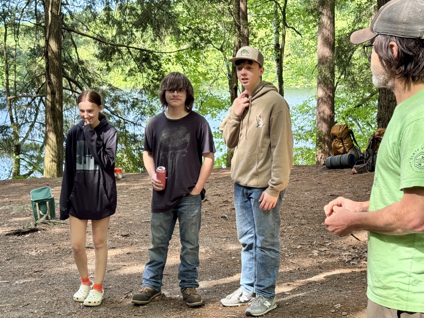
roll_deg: +0.4
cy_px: 159
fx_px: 588
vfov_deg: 30.3
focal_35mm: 48
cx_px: 212
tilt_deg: -10.0
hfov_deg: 39.7
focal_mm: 6.76
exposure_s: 1/121
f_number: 1.78
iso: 50
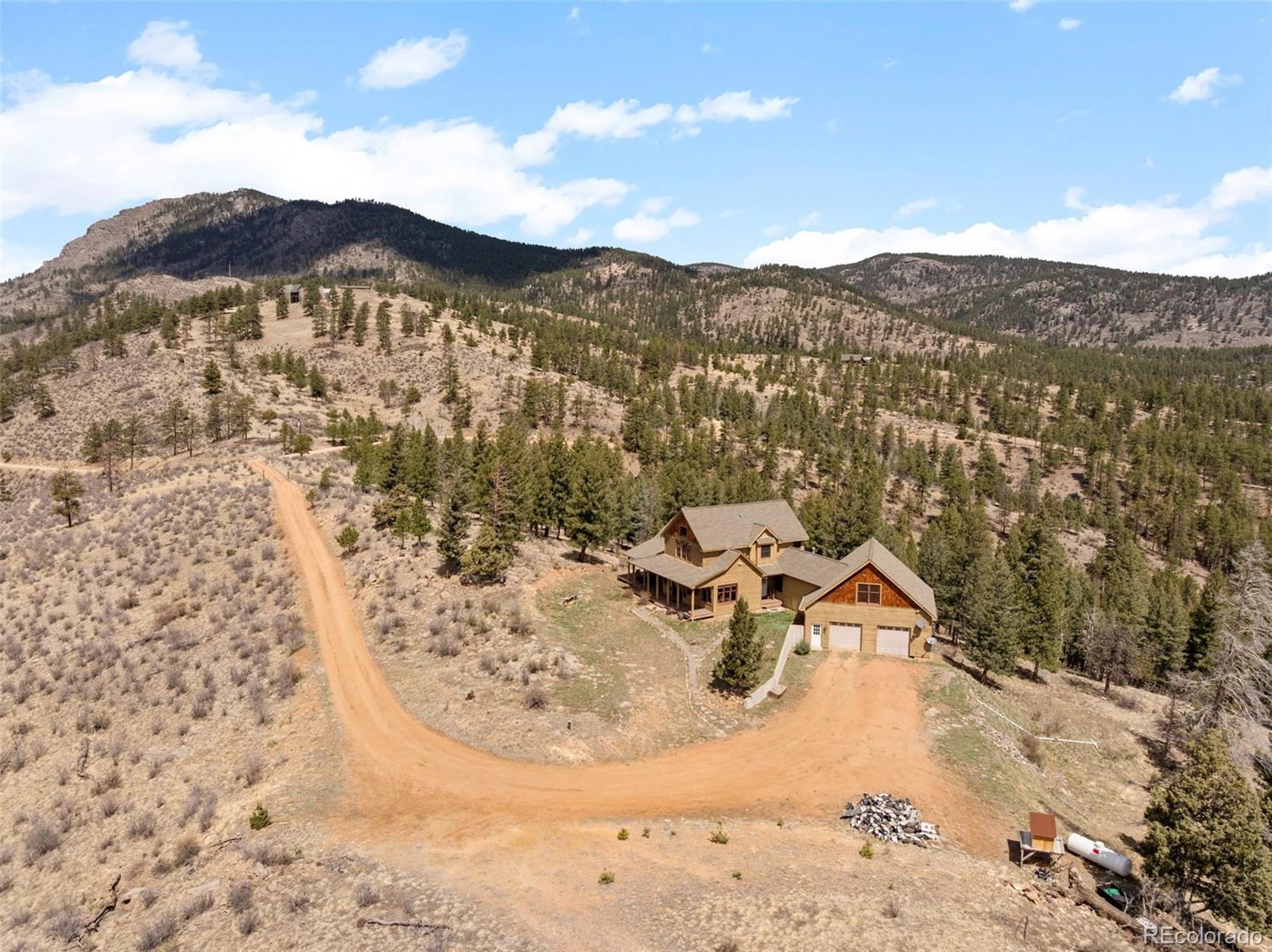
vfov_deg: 56.7
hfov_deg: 71.6
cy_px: 476
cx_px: 636
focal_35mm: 24
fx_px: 881
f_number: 2.8
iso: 100
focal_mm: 12.29
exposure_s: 1/2500
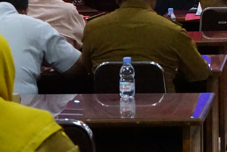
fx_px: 1116
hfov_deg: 11.3
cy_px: -88
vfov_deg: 7.6
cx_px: 295
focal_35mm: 177
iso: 12800
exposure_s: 1/320
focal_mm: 43
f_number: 5.6
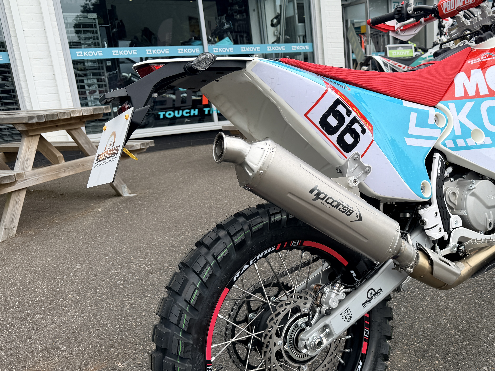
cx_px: 340
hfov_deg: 54.0
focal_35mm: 33
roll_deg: +3.6
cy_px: 203
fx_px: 472
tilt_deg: -14.7
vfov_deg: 42.9
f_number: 1.78
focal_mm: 6.76
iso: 80
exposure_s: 1/2370
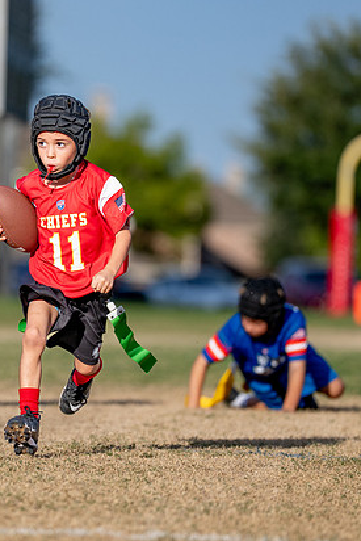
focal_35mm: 403
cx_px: 59
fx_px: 6056
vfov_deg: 5.1
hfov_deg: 3.4
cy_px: 267
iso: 250
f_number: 2.8
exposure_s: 1/5000
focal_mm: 200
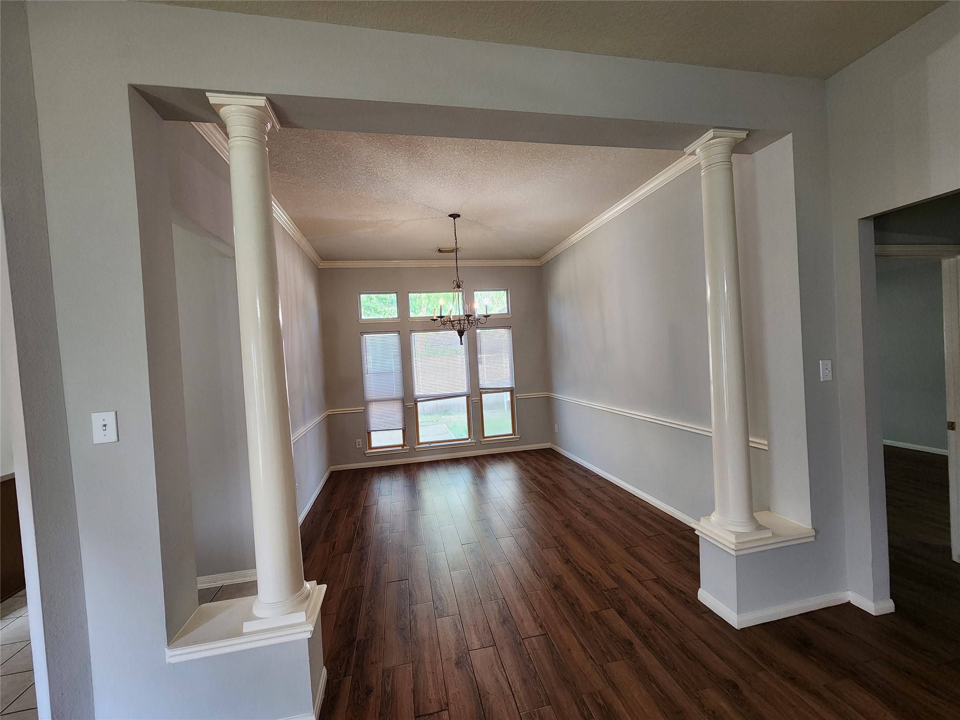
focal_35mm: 13
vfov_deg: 89.9
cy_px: 360
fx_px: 361
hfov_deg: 106.2
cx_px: 480
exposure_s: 1/60
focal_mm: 2.2
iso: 250
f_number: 2.2
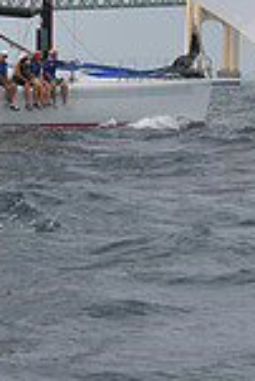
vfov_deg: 6.6
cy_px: -214
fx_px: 3265
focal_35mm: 308
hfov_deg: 4.5
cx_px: 90
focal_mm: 80
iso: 250
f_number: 7.1
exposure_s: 1/1000
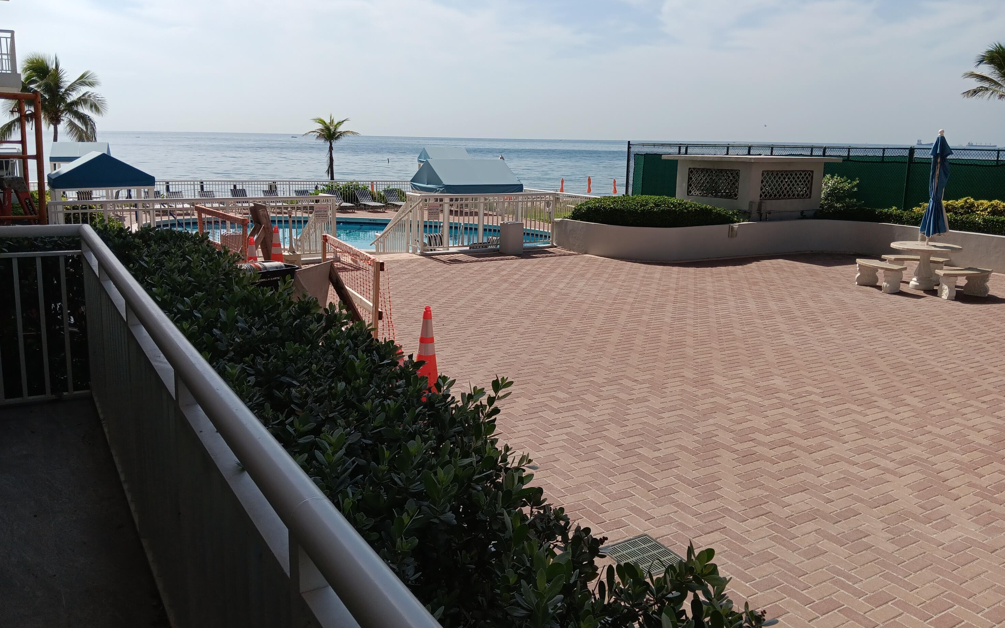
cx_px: 500
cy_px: 292
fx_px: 767
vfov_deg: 44.5
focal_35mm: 28
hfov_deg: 66.5
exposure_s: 1/1000
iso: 20
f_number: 1.8
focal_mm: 3.98
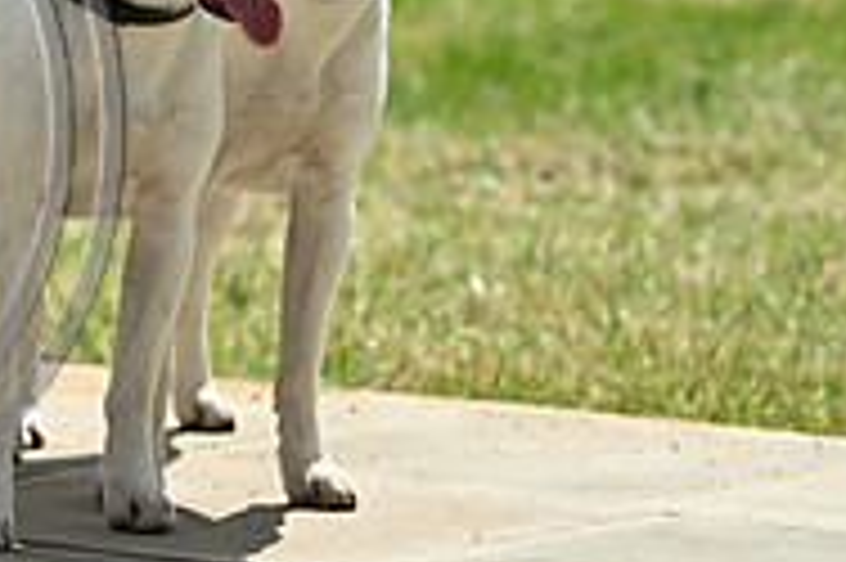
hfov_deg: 5.7
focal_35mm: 358
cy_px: 65
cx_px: -392
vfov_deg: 3.8
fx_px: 8405
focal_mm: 116
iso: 140
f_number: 4.5
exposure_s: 1/1250
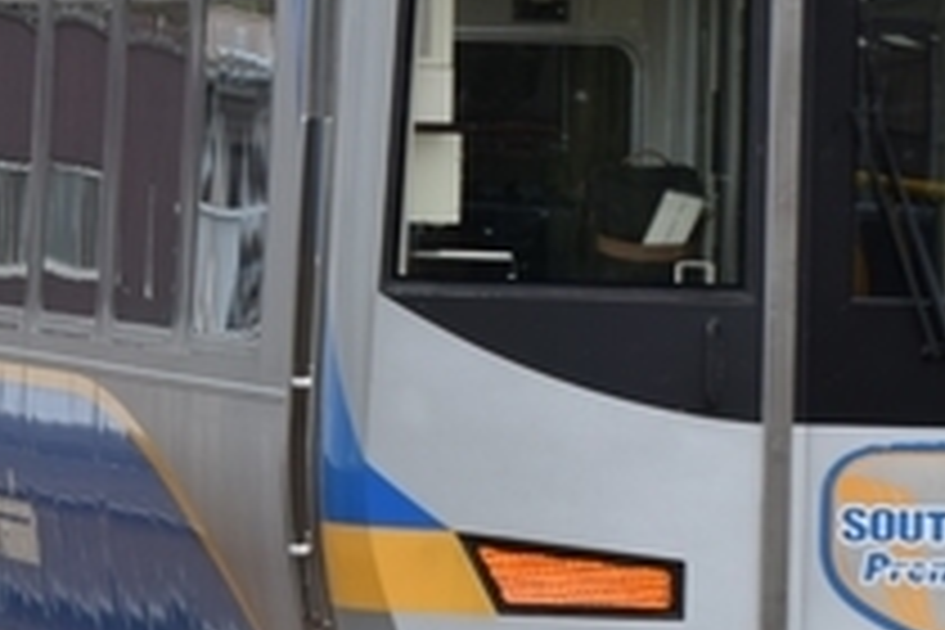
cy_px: 142
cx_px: 144
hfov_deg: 2.5
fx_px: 21757
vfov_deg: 1.7
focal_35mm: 829
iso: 100
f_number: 5
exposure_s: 1/400
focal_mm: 145
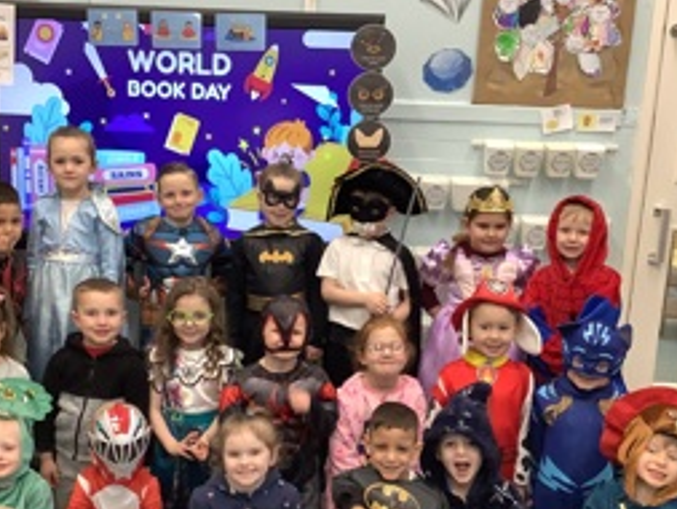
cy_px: 313
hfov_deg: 38.8
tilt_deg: -14.1
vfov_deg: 29.6
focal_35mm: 49
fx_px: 959
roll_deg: -1.4
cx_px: 278
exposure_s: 1/50
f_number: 2.4
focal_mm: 3.3
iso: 160
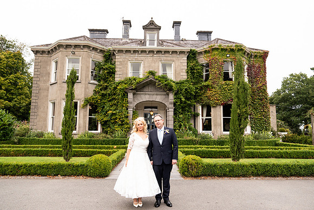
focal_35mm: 24
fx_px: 209
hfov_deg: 73.7
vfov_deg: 53.2
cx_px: 157
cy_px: 105
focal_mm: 24
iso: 125
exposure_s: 1/200
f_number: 3.5
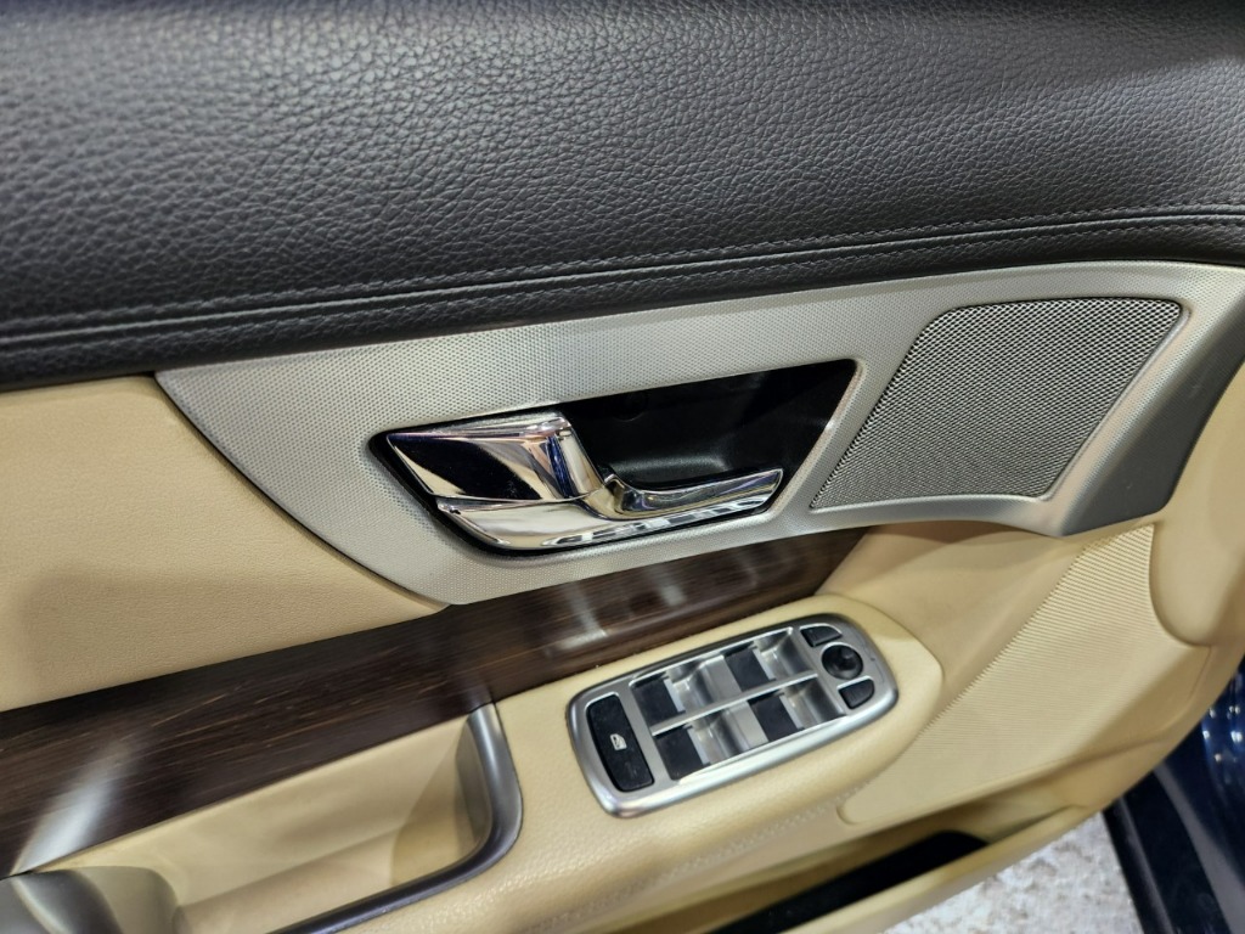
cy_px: 467
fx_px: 827
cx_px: 622
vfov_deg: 58.9
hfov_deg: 73.9
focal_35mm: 23
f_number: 1.8
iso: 250
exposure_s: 1/120
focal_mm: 5.4
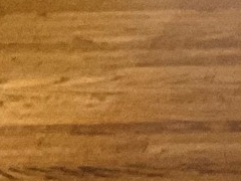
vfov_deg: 5.6
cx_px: 758
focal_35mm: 232
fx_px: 1615
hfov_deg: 7.4
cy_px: -538
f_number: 1.8
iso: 200
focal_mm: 3
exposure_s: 1/60
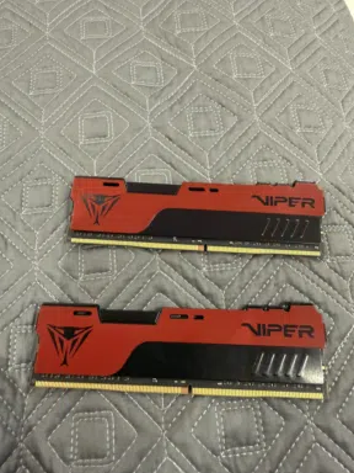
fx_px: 341
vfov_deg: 69.4
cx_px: 179
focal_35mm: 25
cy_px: 245
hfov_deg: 54.9
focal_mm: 2.22
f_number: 2.2
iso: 640
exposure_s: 1/60
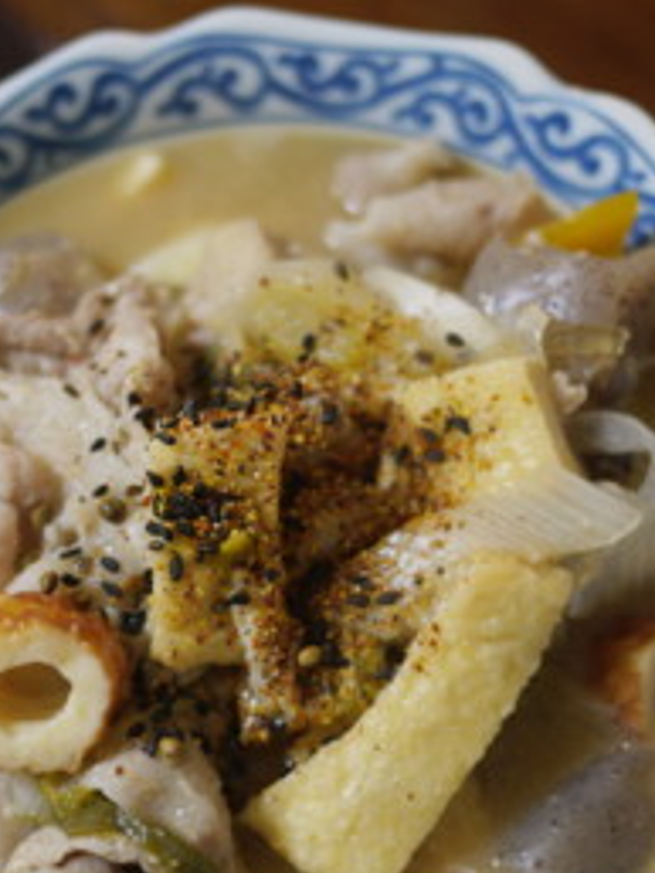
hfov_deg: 21.0
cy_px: 540
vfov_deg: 27.7
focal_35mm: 70
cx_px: 261
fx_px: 1765
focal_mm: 20
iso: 125
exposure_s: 1/30
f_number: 1.7
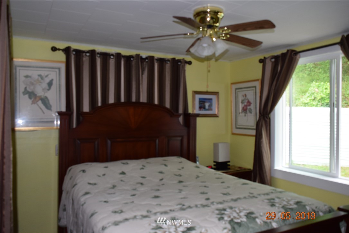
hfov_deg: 61.9
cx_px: 174
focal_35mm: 30
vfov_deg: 43.6
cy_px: 116
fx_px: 291
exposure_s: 1/100
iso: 800
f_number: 5
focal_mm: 20
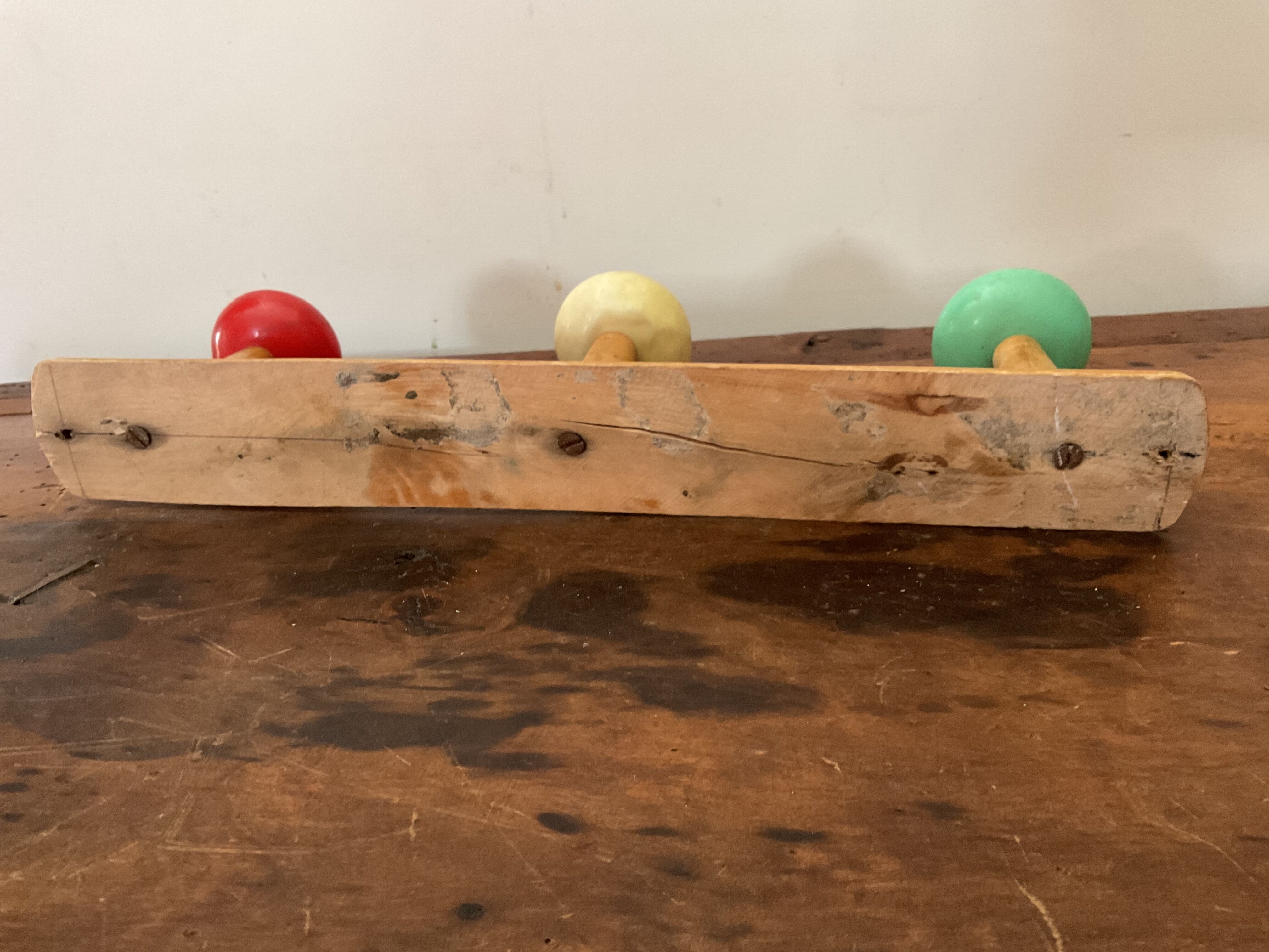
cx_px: 634
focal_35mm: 29
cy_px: 476
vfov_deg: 48.2
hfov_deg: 61.7
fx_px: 1063
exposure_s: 1/50
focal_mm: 3
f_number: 1.8
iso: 200
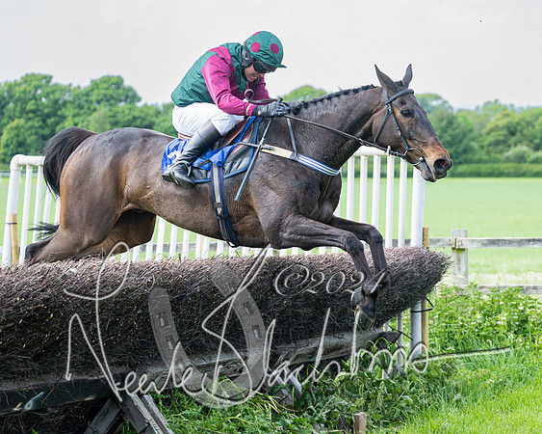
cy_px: 217
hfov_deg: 16.1
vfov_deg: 12.9
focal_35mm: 119
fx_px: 1913
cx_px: 327
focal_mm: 70
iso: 400
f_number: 2.8
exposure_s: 1/1600
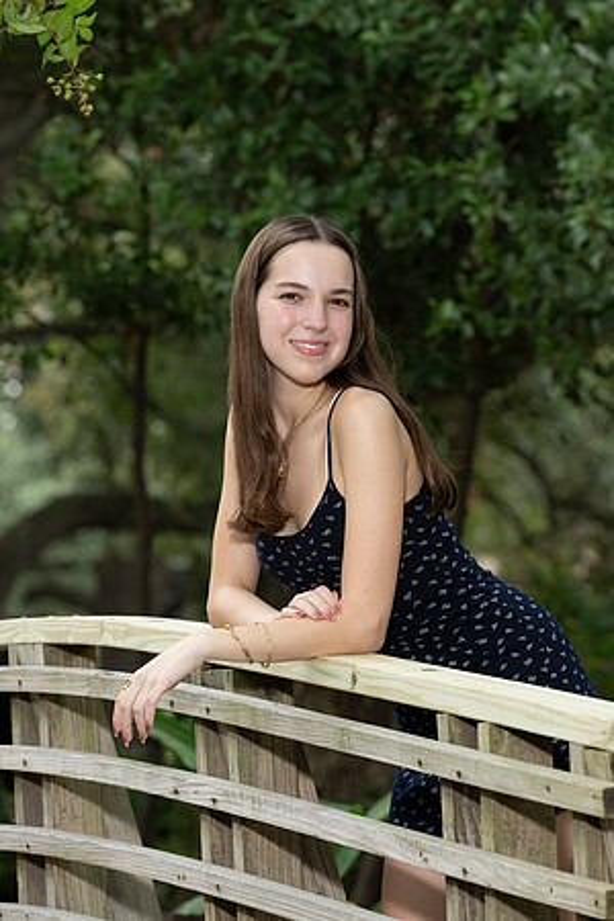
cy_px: 460
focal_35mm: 200
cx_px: 307
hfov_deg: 6.9
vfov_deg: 10.3
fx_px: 5116
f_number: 8
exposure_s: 1/200
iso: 1000
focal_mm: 200
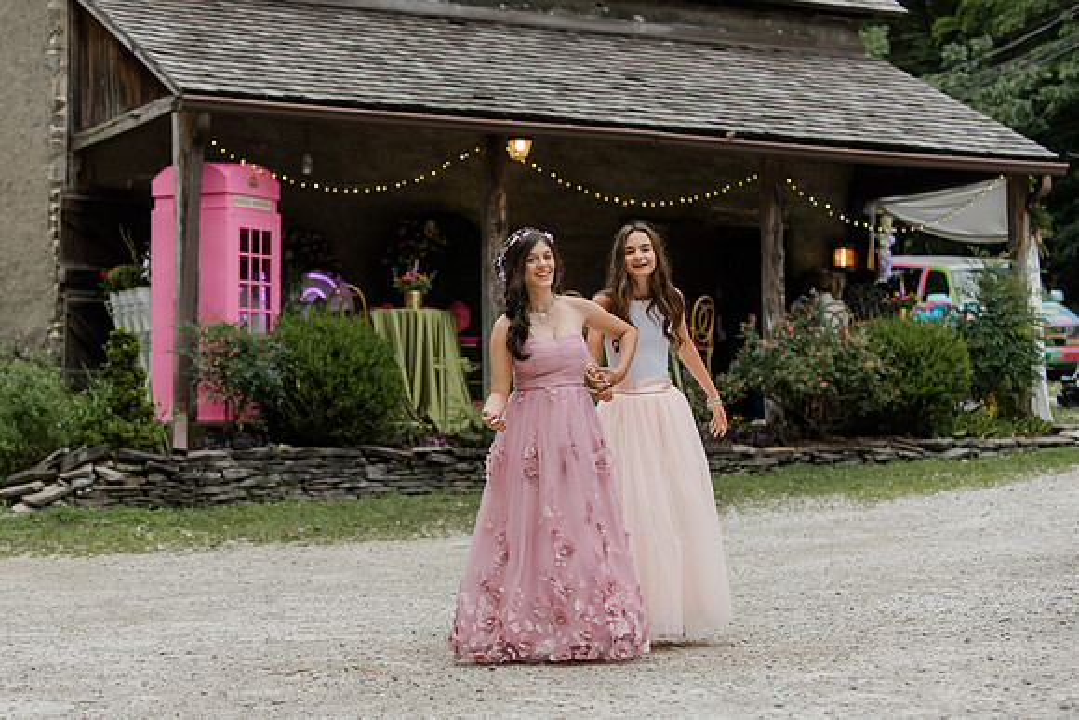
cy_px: 361
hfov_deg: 26.2
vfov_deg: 17.7
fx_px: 2317
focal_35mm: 77
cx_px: 501
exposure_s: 1/1600
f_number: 3.2
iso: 640
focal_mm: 70
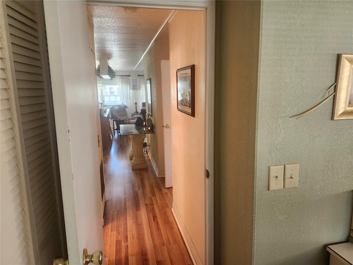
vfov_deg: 58.9
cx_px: 176
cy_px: 132
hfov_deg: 73.9
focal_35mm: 23
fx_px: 235
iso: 500
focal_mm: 5.54
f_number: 1.8
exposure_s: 1/120
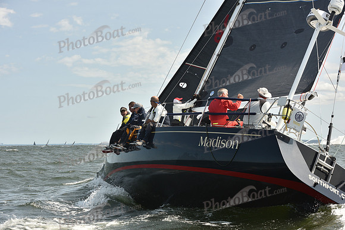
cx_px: 172
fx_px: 671
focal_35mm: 70
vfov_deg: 19.5
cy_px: 115
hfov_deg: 28.8
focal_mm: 70
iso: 250
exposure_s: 1/800
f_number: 7.1
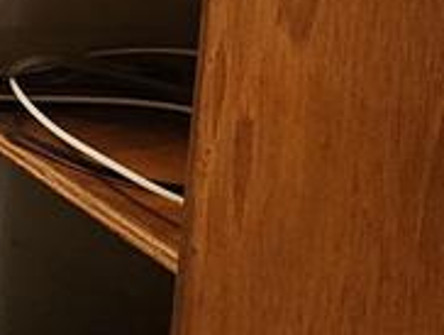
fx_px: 938
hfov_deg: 15.3
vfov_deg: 16.5
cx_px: -612
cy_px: -291
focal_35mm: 73
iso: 320
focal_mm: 2.2
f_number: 2.2
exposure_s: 1/40
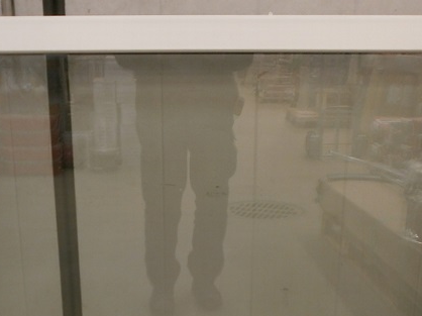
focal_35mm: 53
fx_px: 646
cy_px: 278
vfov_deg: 26.7
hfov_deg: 36.2
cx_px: 190
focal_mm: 4.8
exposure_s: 1/13
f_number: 2.9
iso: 125
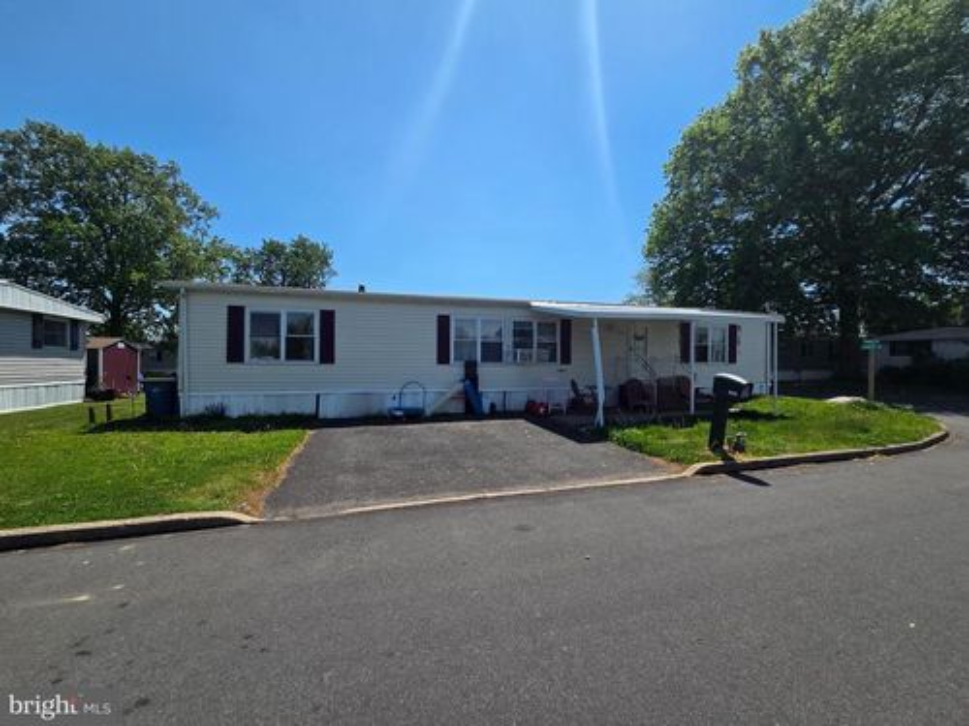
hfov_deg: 106.2
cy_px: 363
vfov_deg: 89.9
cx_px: 484
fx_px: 364
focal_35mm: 13
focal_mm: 2.2
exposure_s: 1/2643
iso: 50
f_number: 2.2
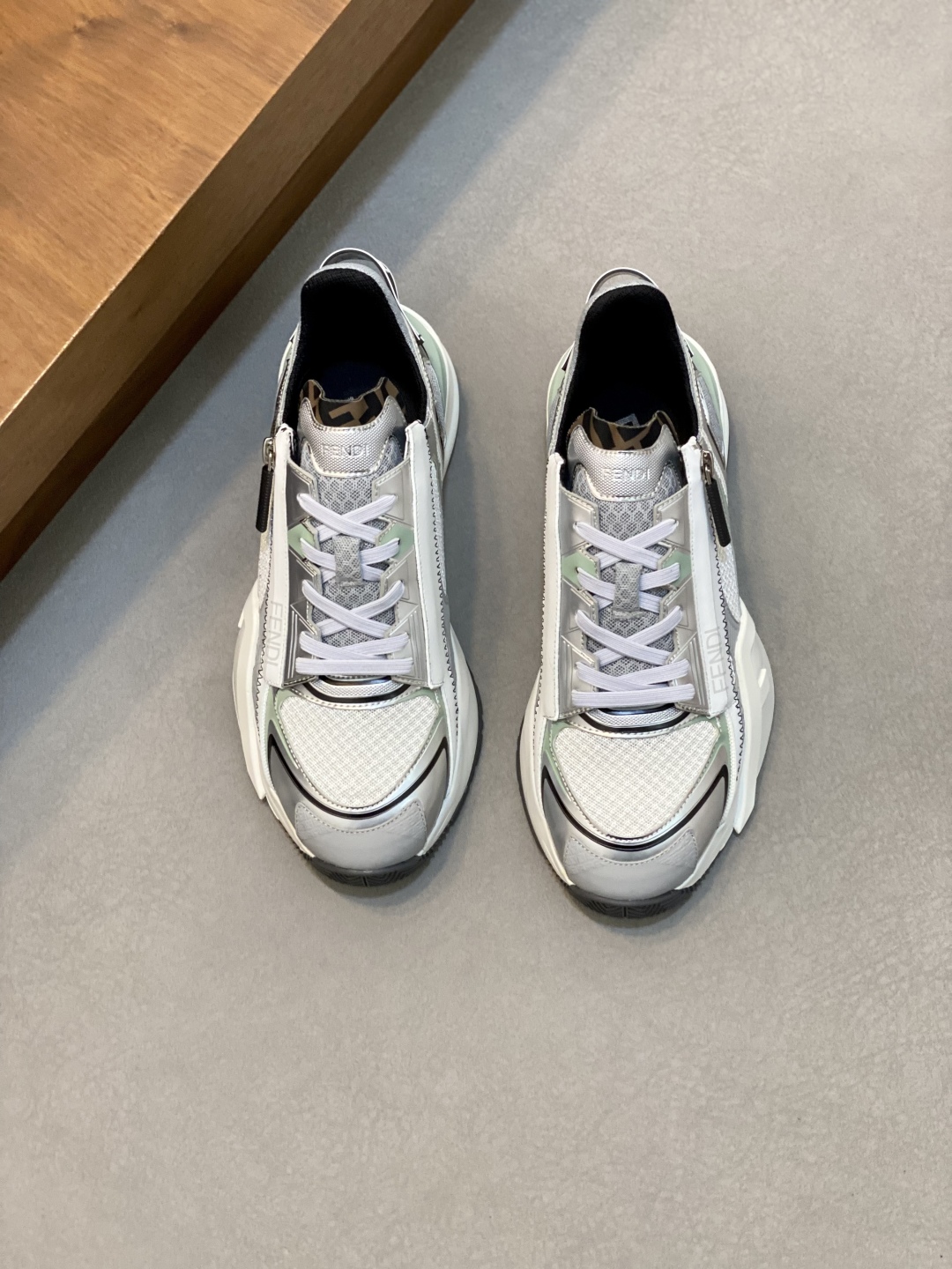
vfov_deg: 36.8
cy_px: 634
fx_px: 1907
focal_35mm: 52
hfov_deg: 28.0
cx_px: 476
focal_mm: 6
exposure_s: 1/100
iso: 100
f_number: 2
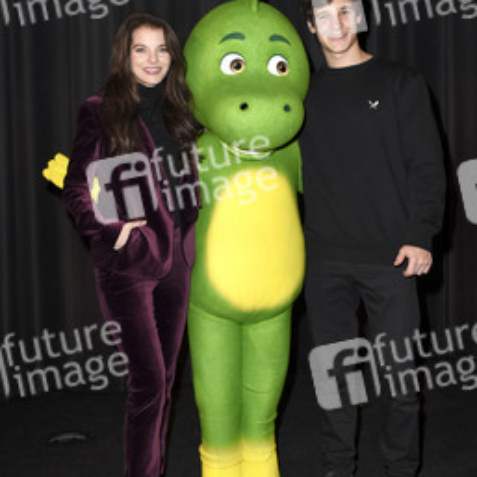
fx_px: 712
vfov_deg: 37.0
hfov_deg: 37.0
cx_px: 236
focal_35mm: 46
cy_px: 273
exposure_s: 1/125
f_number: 5.6
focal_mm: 23
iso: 800
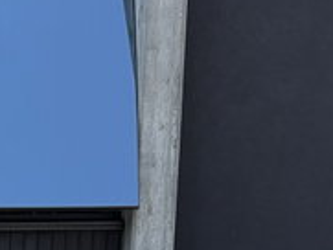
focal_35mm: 102
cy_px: 417
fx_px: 982
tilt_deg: -10.0
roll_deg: +0.0
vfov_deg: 13.4
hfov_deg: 18.0
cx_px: -98
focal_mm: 6.76
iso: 80
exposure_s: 1/2370
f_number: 1.78
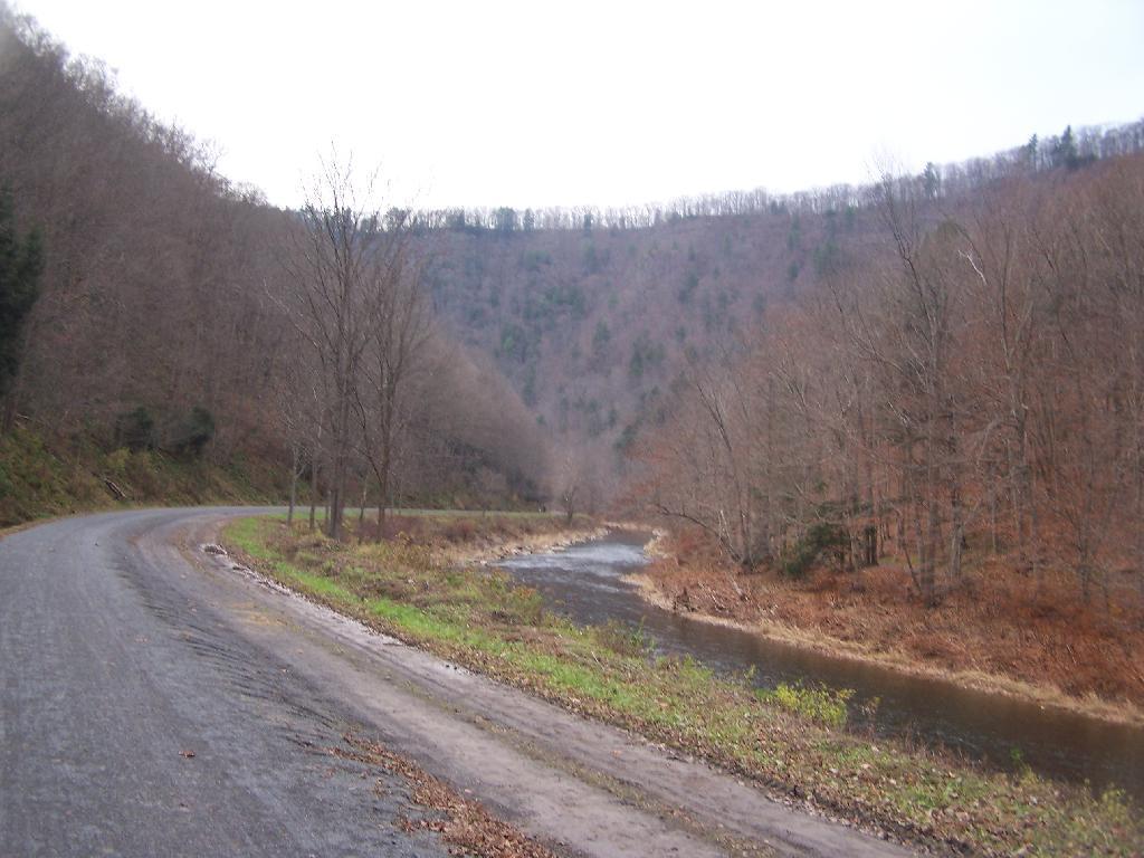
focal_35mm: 38
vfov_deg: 37.7
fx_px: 1256
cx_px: 572
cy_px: 429
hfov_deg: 49.0
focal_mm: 6.3
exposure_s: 1/160
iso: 100
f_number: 2.8
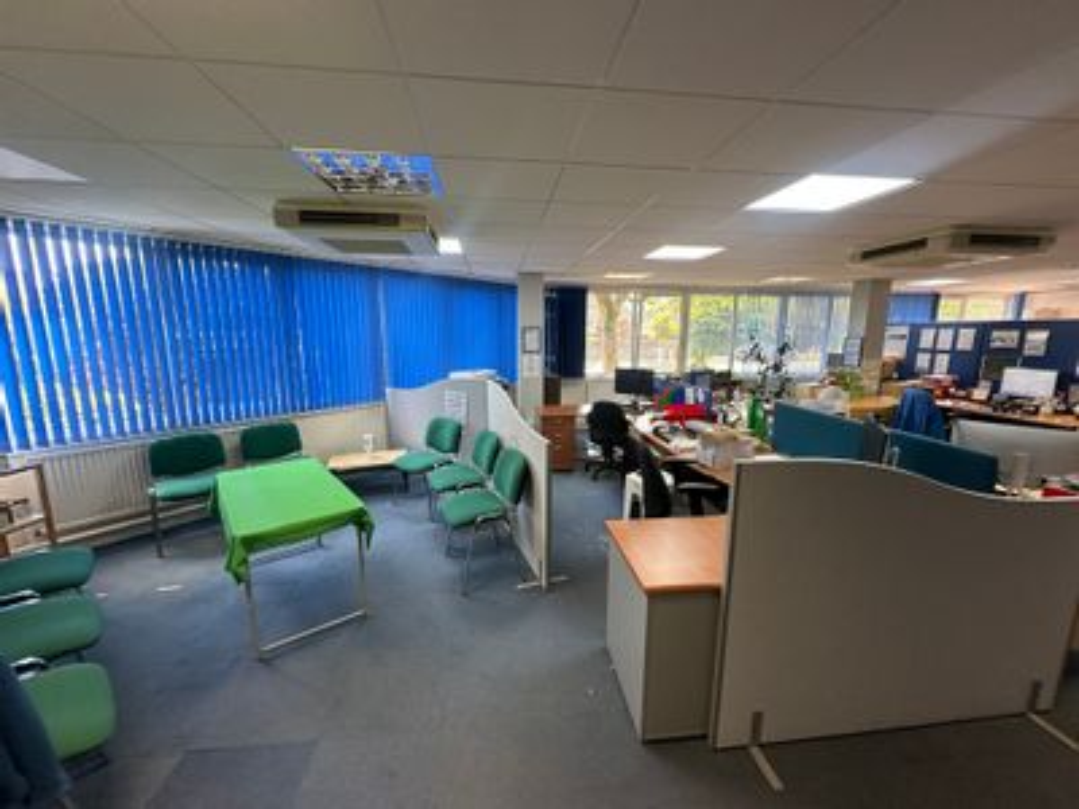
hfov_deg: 102.1
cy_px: 404
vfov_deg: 85.7
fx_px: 436
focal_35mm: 14
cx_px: 540
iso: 160
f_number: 2.2
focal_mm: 2.22
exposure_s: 1/100
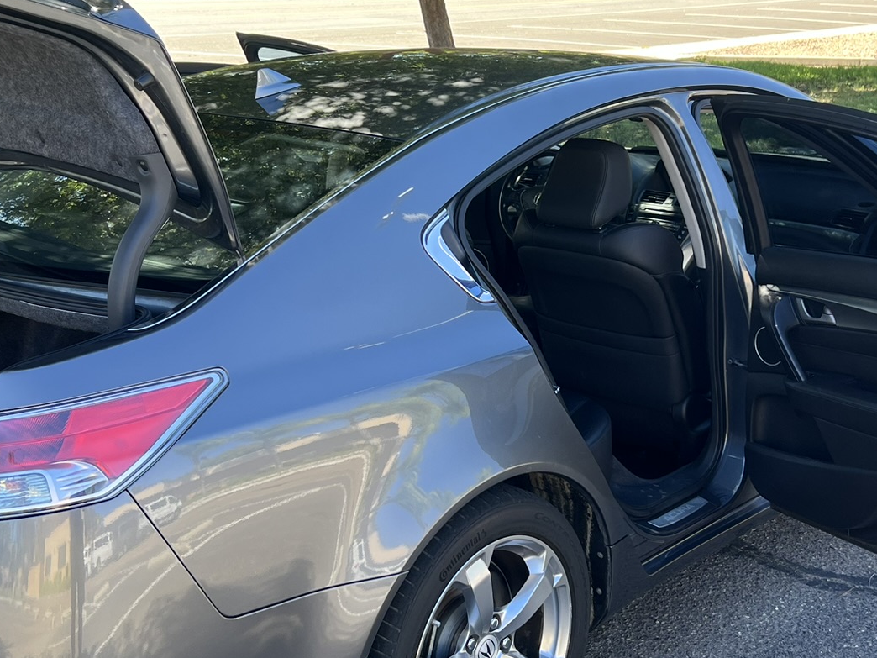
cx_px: 485
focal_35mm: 51
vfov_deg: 28.6
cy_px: 317
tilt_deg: -17.9
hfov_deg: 37.5
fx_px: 1292
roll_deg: -0.6
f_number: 1.5
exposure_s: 1/282
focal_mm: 5.7
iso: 40
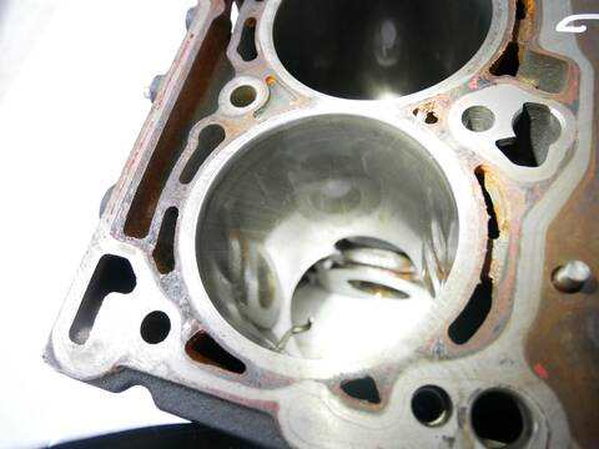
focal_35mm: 24
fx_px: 415
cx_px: 300
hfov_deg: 71.6
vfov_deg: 56.8
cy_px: 224
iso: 1000
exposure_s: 1/60
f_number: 3.5
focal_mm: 12
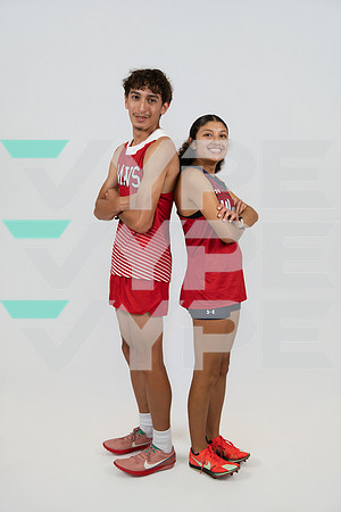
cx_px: 170
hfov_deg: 36.2
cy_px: 256
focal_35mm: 37
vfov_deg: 52.3
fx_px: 521
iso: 400
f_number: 4
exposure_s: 1/125
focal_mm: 36.7
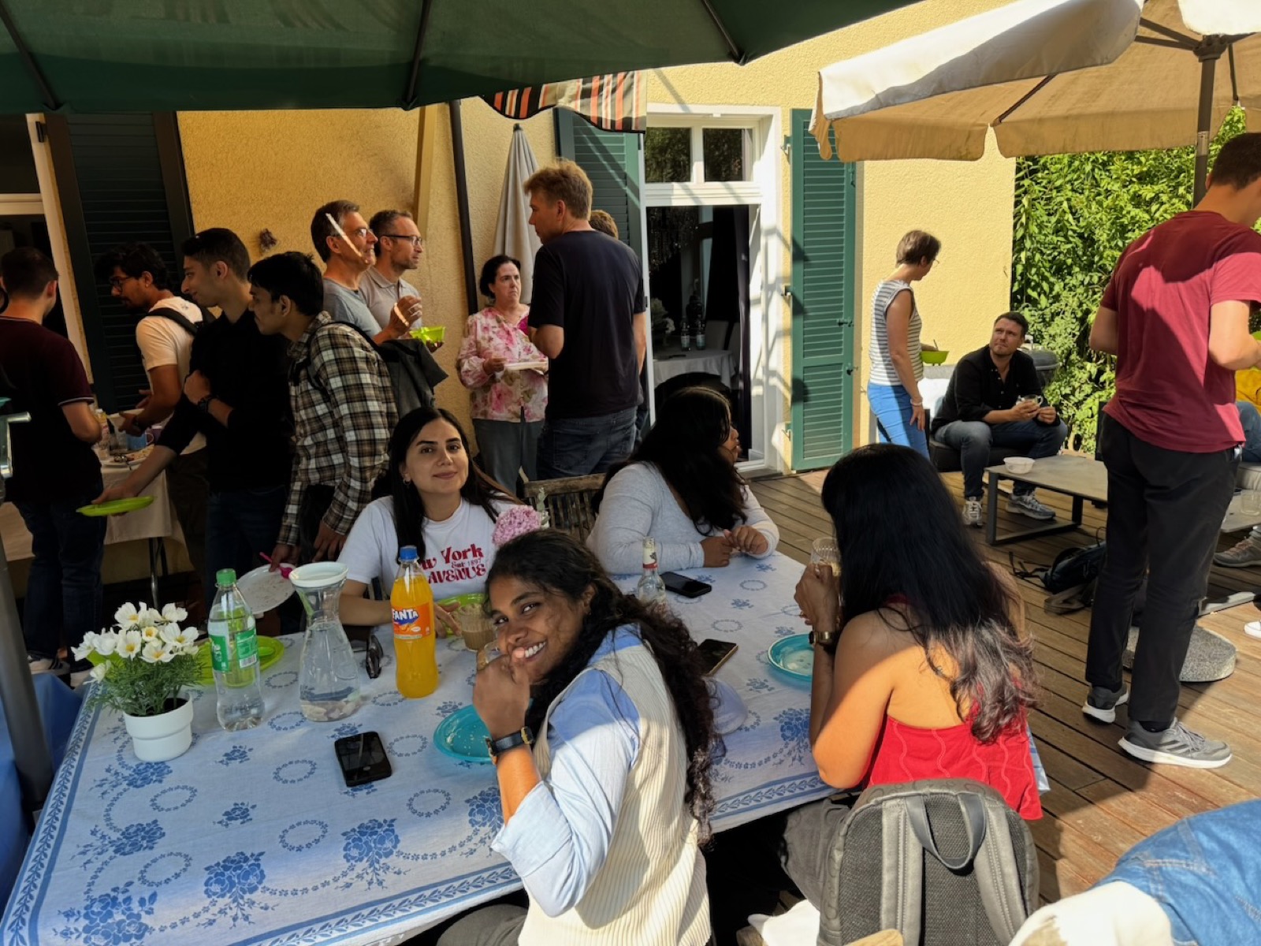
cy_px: 473
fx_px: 874
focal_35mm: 24
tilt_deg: -12.7
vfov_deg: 56.8
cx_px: 630
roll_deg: +4.0
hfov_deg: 71.6
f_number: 1.78
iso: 80
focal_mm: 6.76
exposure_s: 1/495
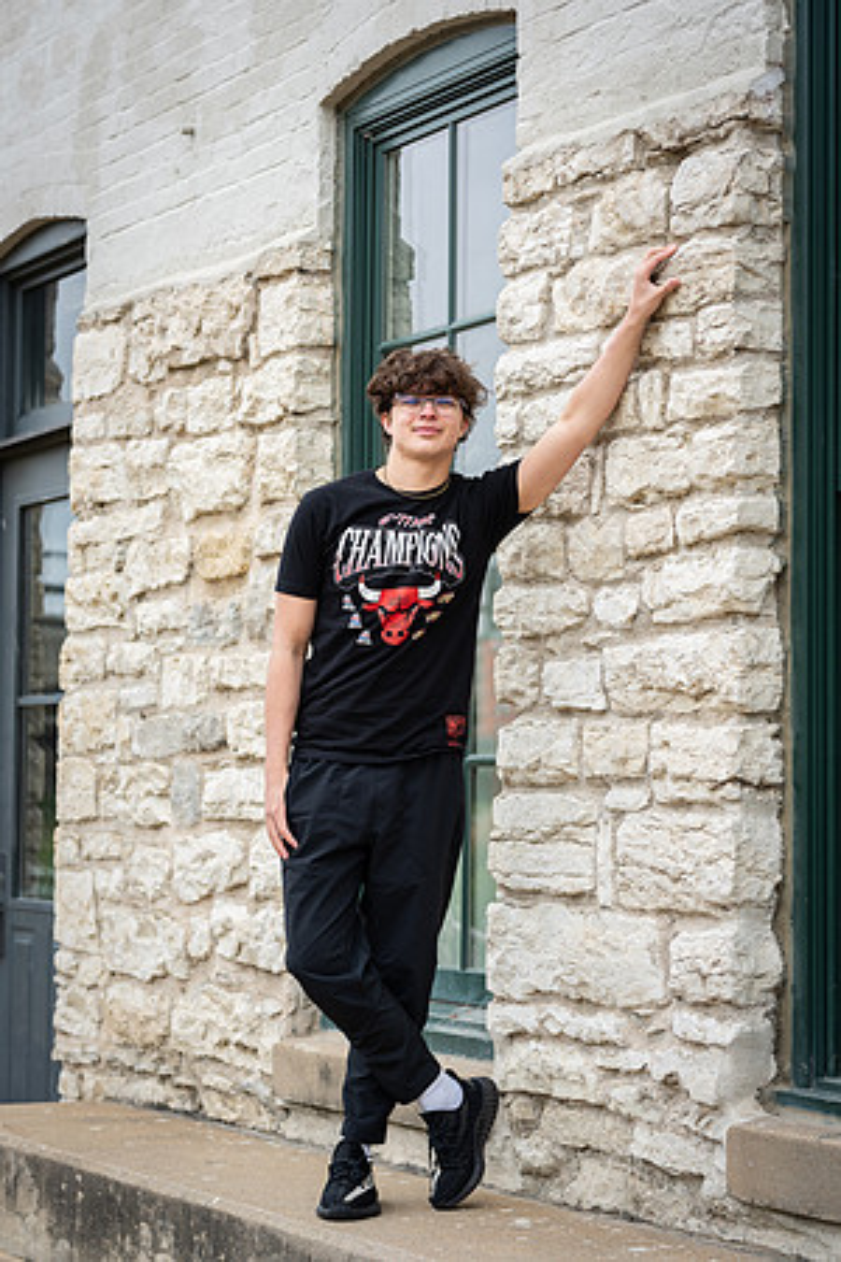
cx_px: 420
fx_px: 2978
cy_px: 631
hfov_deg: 16.1
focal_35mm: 85
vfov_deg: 23.9
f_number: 3.5
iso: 50
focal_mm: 85
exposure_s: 1/125
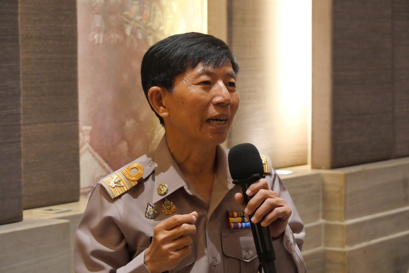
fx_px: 1410
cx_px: 204
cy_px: 136
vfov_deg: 11.1
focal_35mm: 124
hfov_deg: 16.5
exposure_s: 1/100
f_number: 5.6
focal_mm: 60
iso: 3200
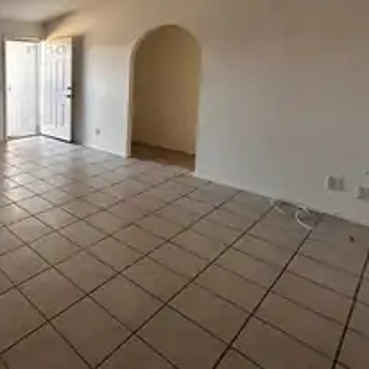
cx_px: 18
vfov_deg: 62.2
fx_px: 289
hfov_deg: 54.0
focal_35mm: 24
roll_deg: +0.9
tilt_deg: -7.1
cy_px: 104
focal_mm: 2.22
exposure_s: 1/99
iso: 64
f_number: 2.2
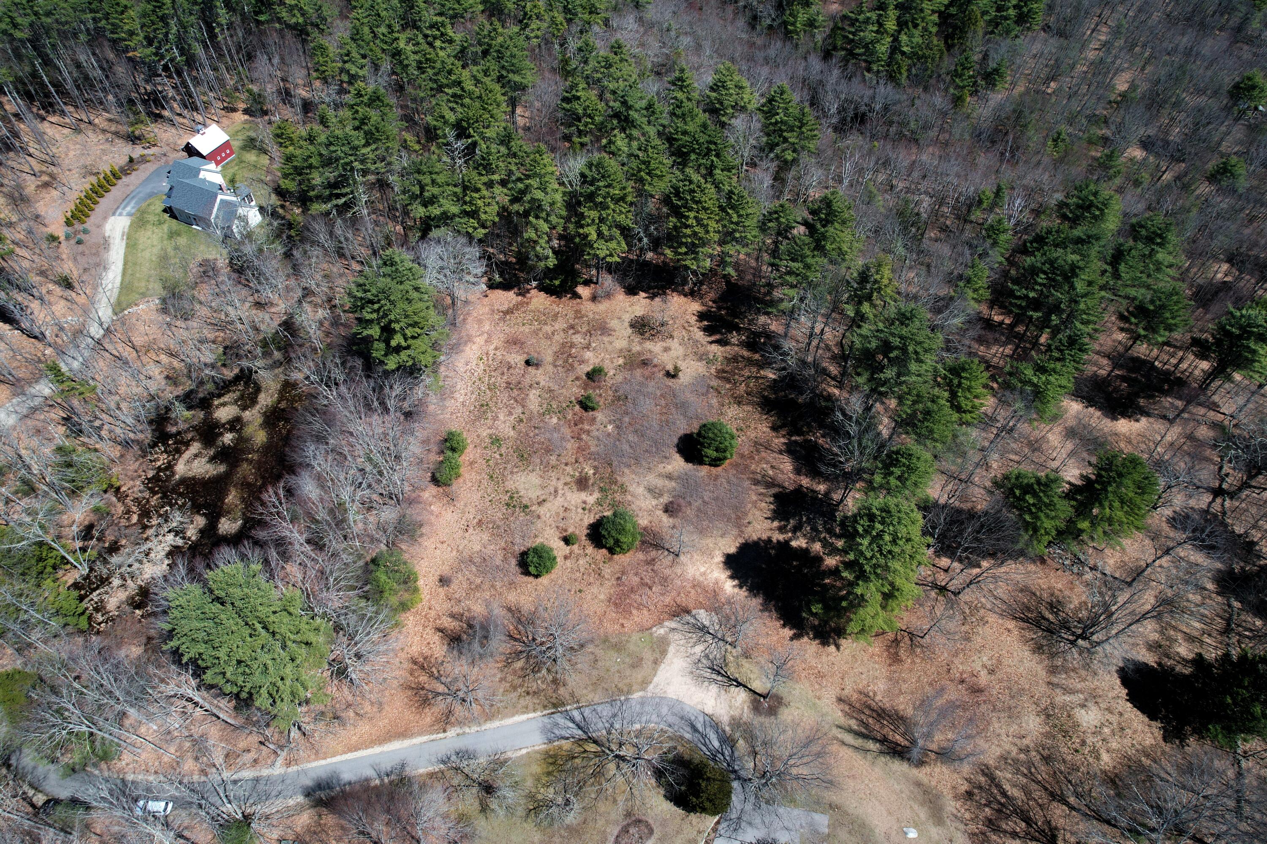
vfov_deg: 57.2
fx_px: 774
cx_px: 634
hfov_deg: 78.6
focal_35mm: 22
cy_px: 422
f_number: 2.8
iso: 100
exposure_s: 1/1000
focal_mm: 8.38
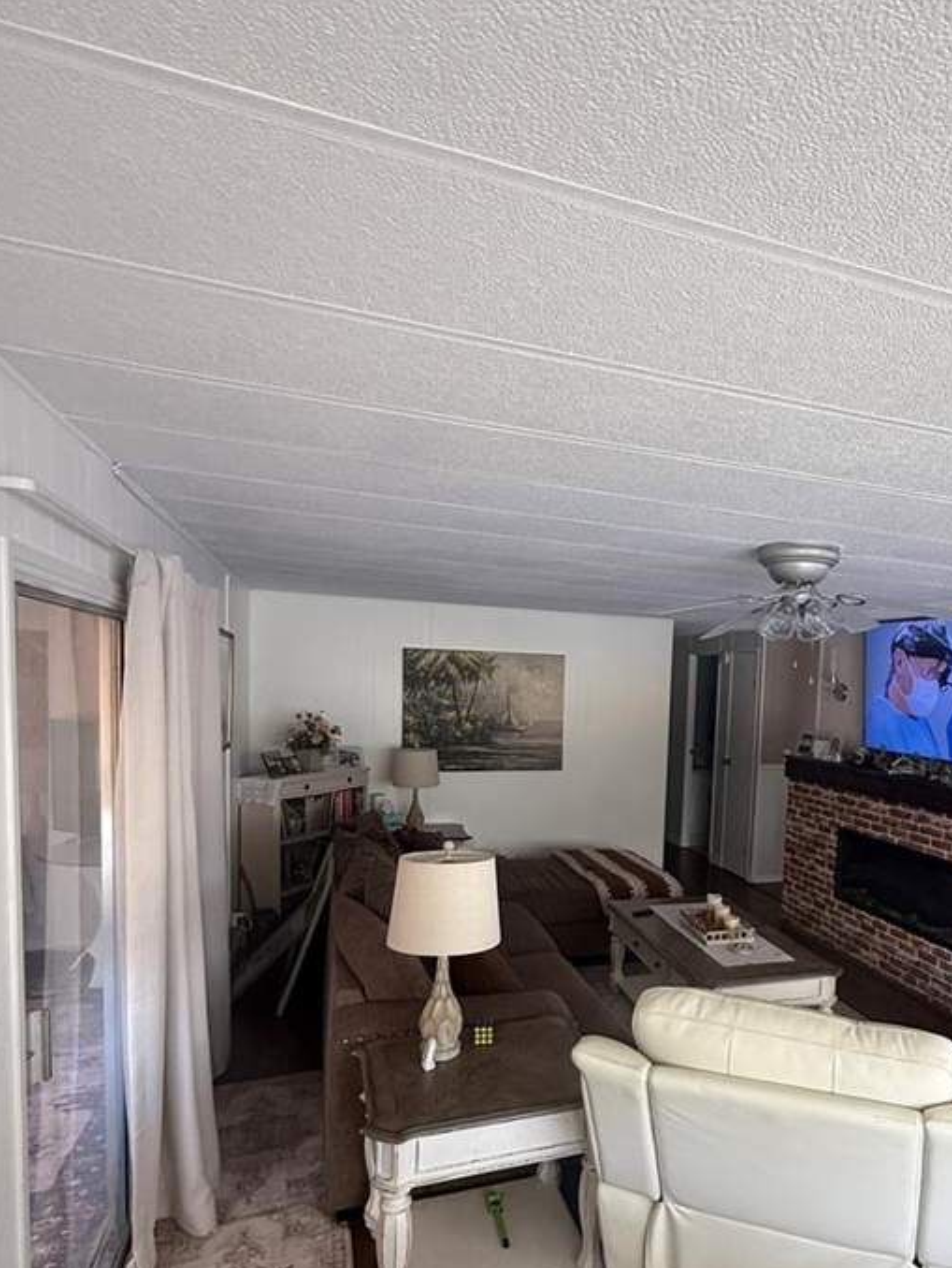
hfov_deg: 59.5
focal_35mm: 22
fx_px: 806
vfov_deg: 75.7
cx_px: 647
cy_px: 750
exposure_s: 1/99
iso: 160
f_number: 2.2
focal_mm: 2.22
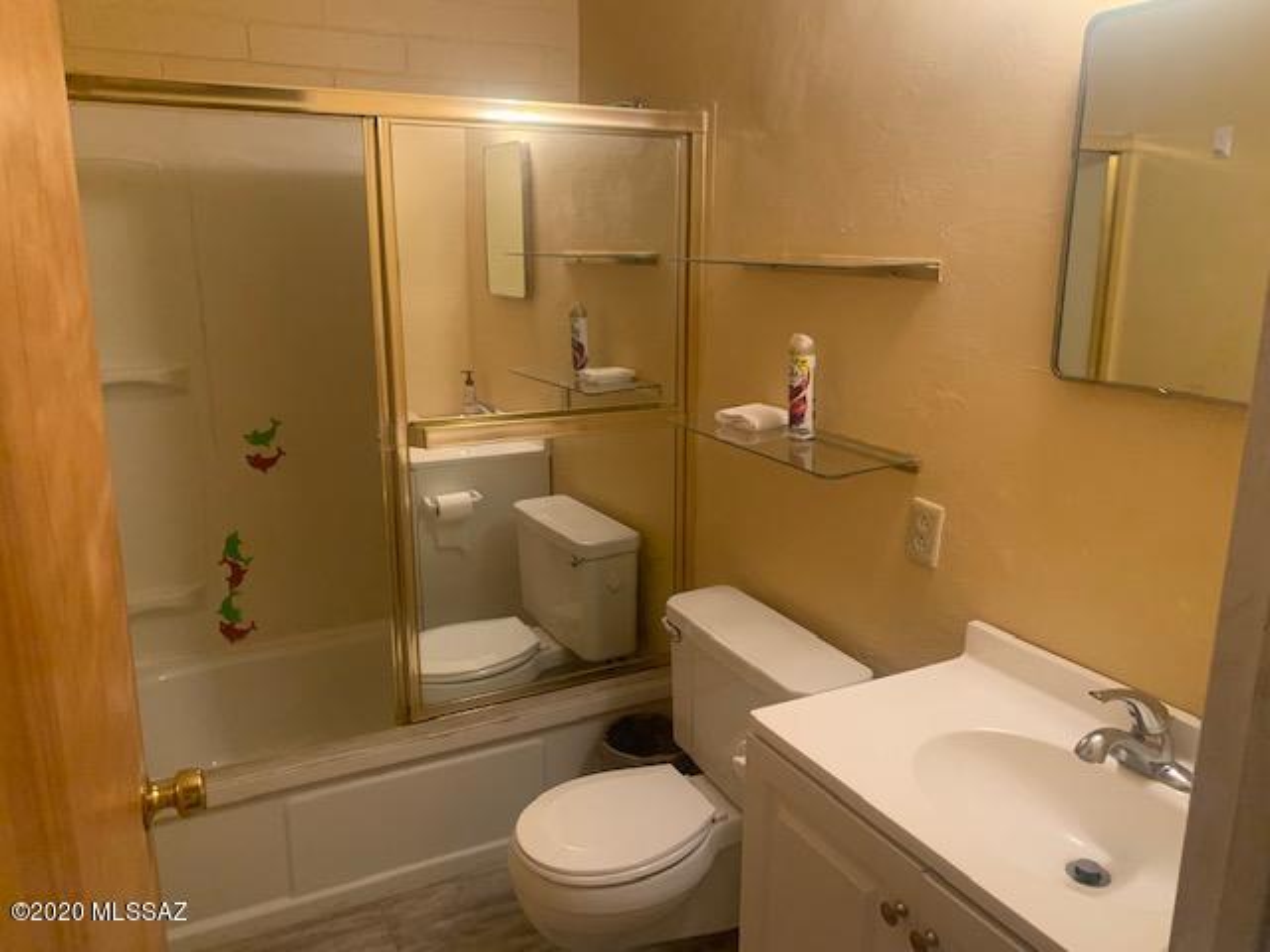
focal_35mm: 26
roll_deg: -0.2
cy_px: 476
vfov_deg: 53.1
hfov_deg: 67.3
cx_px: 635
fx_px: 954
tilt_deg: -13.0
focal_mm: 4.25
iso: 250
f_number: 1.8
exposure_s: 1/60
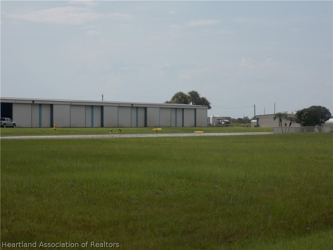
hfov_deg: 14.9
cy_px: 125
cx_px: 166
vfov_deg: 11.2
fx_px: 1270
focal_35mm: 132
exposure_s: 1/640
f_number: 5
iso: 80
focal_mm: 23.4
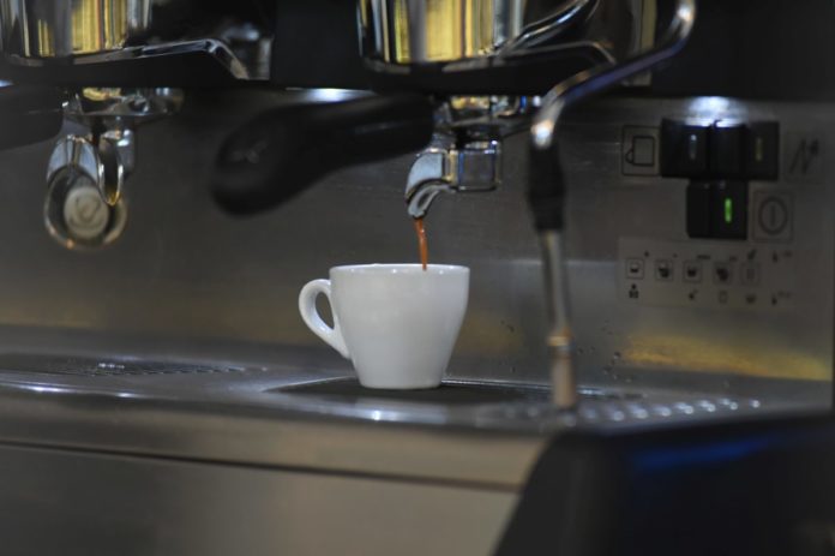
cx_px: 418
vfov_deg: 6.9
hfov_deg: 10.3
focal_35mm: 200
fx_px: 4635
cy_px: 278
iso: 3200
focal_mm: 200
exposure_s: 1/250
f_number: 4.5
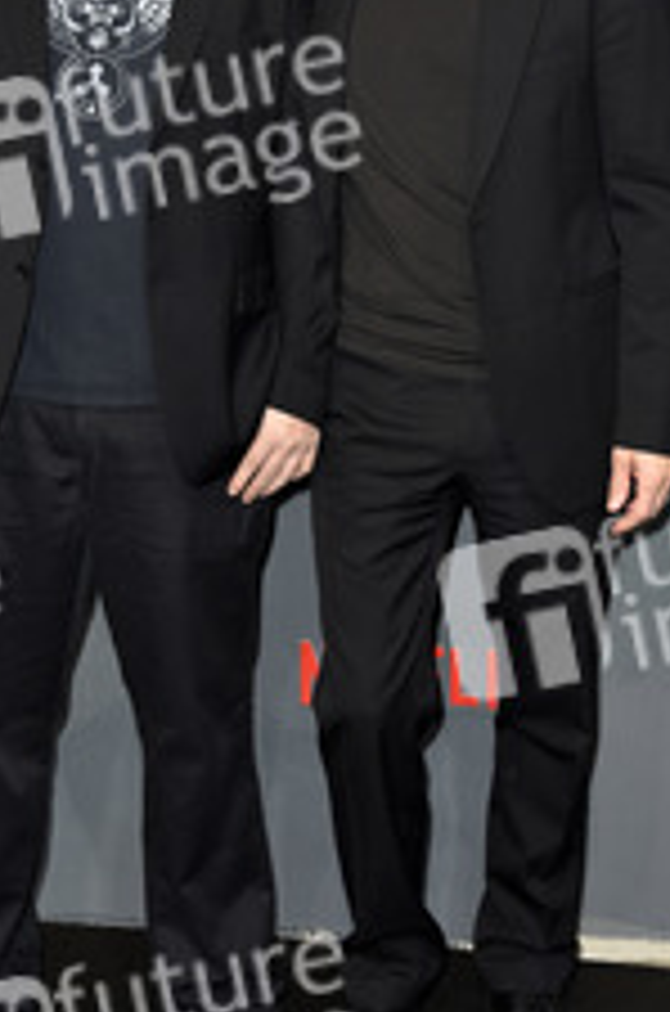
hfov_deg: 15.3
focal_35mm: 89
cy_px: 369
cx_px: 261
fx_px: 2496
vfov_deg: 22.9
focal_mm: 50
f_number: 5.6
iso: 250
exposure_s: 1/200
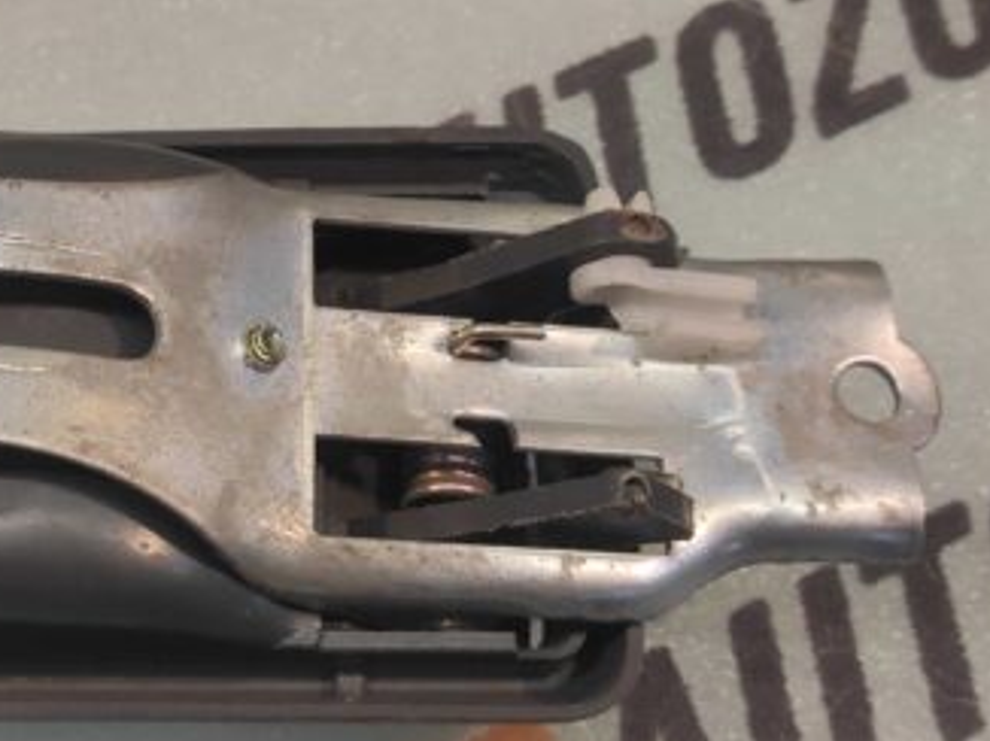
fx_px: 1143
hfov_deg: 44.5
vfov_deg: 35.9
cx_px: 197
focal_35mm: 40
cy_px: 336
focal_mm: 4.74
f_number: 1.79
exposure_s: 1/33
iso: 78
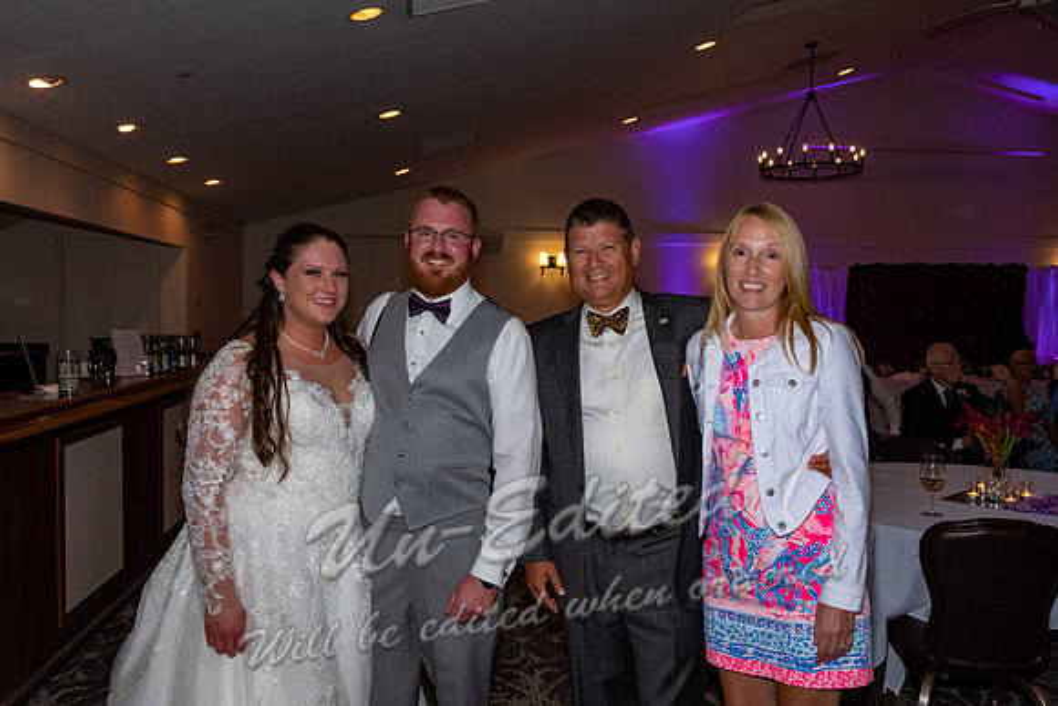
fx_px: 823
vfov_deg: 46.4
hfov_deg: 65.5
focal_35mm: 28
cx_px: 529
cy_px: 353
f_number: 7.1
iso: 1600
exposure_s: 1/100
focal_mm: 18.8
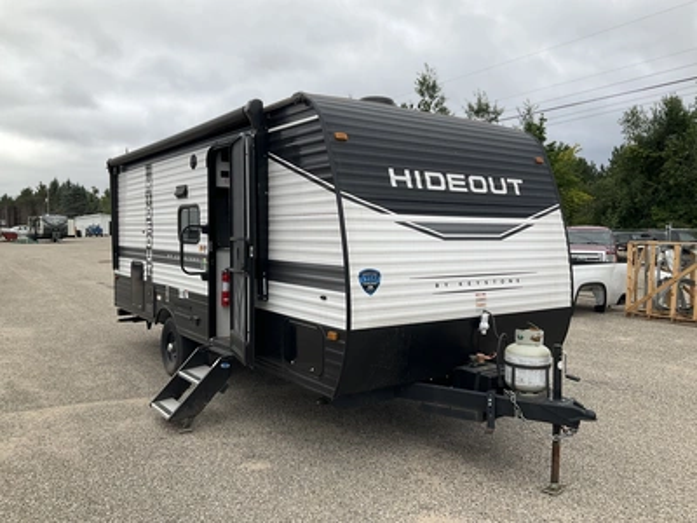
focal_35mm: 29
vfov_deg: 48.2
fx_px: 584
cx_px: 348
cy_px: 262
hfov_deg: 61.7
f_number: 1.8
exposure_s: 1/353
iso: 25
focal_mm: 3
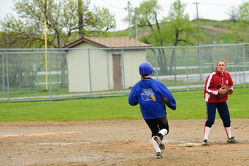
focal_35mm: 219
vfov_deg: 6.3
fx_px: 1514
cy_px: 103
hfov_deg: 9.4
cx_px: 154
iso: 400
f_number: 5.6
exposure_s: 1/750
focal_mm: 165
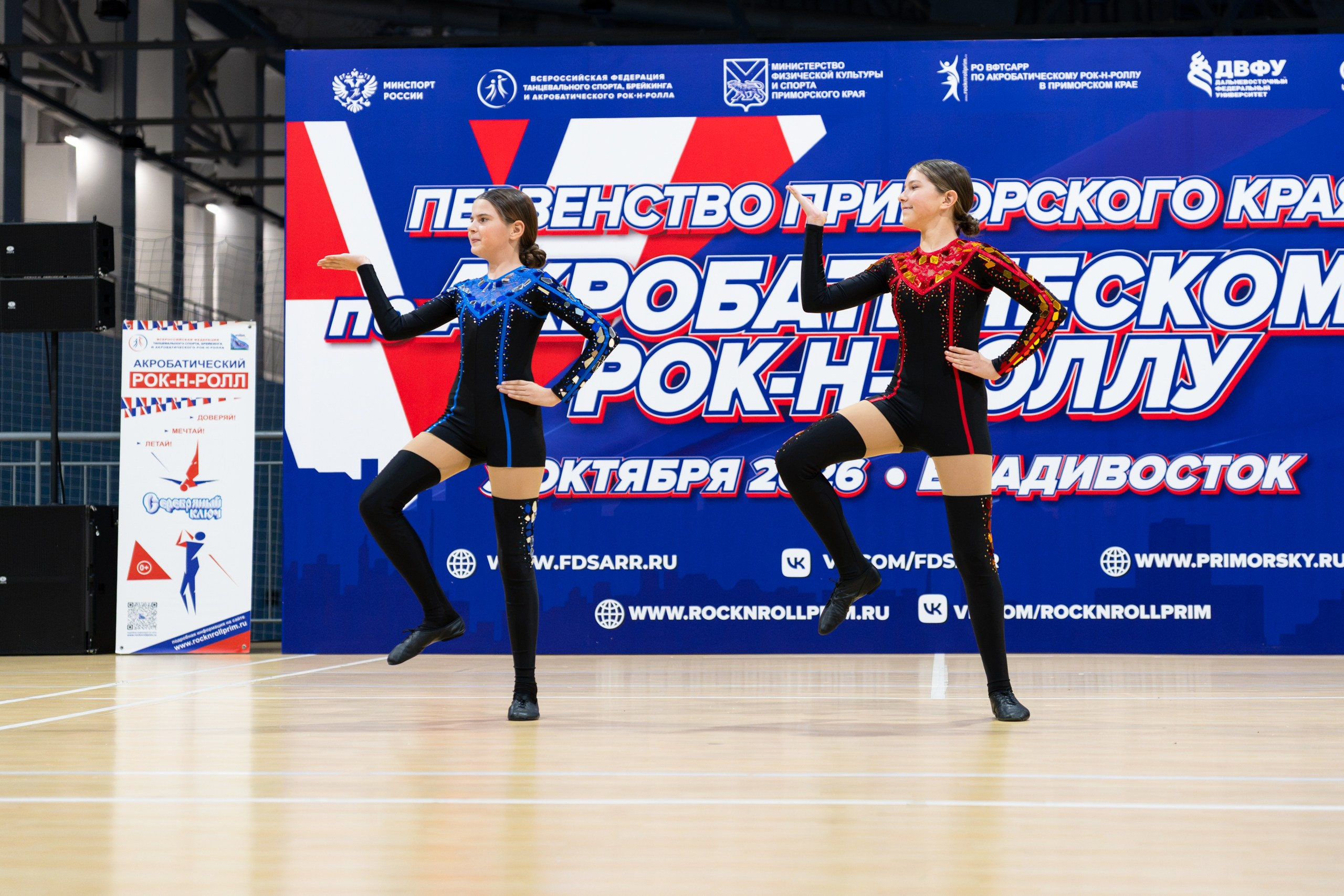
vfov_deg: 19.5
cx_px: 745
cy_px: 418
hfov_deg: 28.8
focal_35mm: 70
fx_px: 2612
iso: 2000
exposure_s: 1/500
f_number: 2.8
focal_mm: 59.5
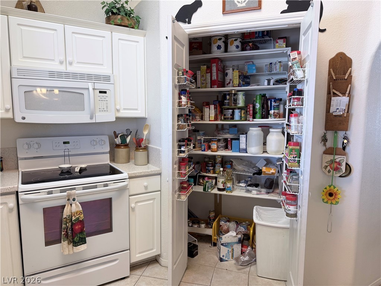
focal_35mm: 24
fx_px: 264
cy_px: 143
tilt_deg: -7.1
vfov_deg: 56.8
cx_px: 190
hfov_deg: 71.6
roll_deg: +0.0
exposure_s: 1/60
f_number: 1.78
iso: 125
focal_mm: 6.76
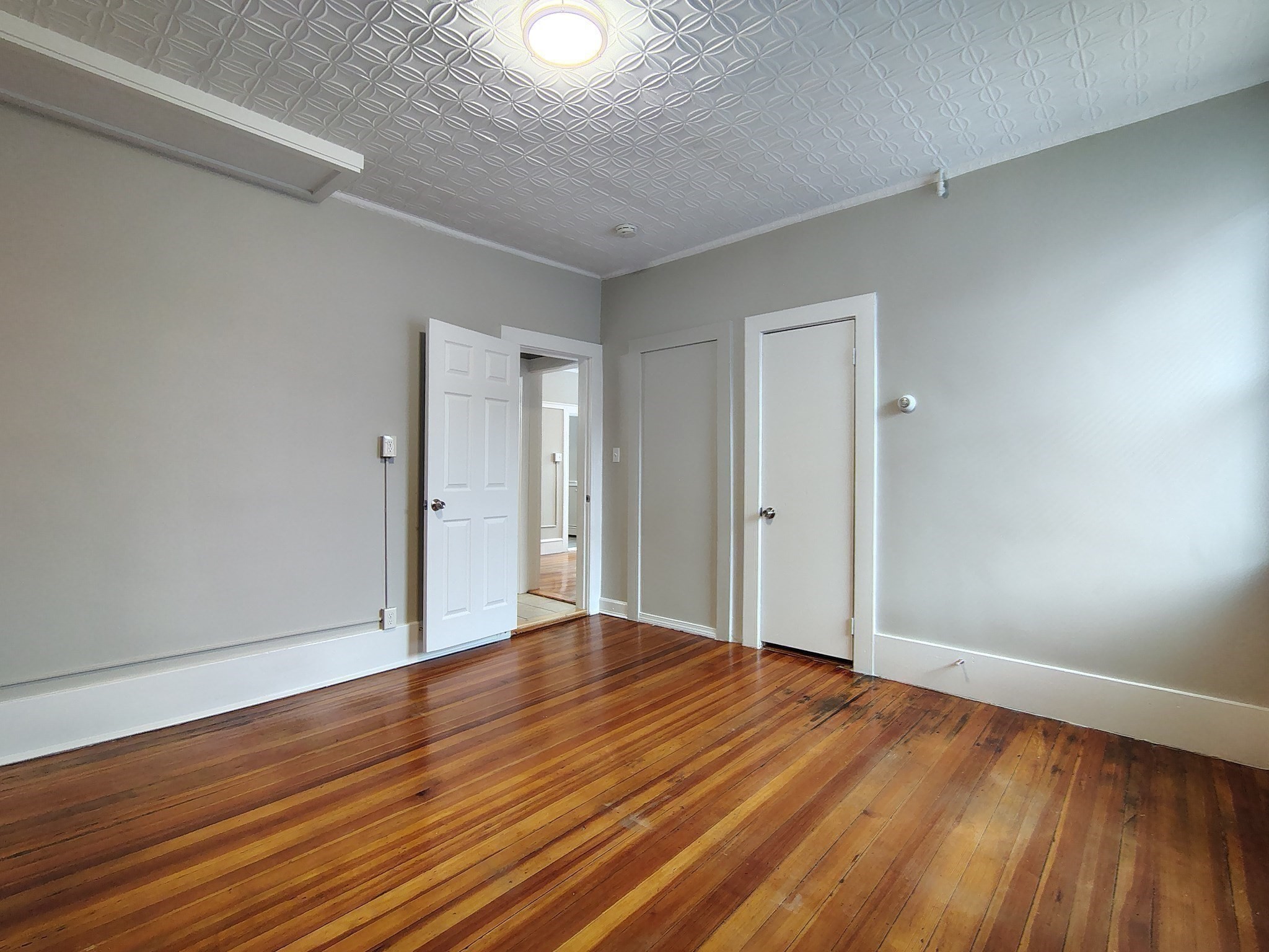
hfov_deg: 94.5
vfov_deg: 78.1
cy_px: 476
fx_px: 587
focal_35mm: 16
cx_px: 634
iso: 394
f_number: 2.2
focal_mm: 2.13
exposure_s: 1/24
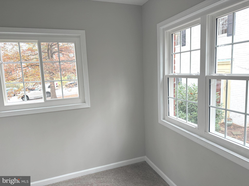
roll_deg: +1.9
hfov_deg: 71.6
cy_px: 93
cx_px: 124
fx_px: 173
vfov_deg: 56.8
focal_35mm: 24
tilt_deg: -7.1
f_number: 1.78
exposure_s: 1/60
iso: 160
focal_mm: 6.76
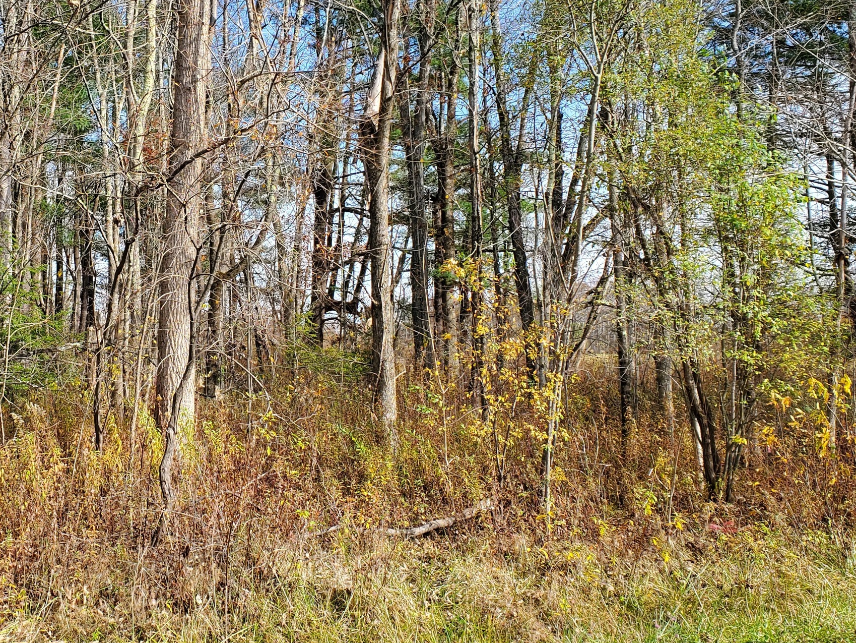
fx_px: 1162
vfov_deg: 30.9
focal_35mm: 47
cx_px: 202
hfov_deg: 39.2
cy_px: 281
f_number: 2.4
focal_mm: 4.3
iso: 50
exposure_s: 1/564
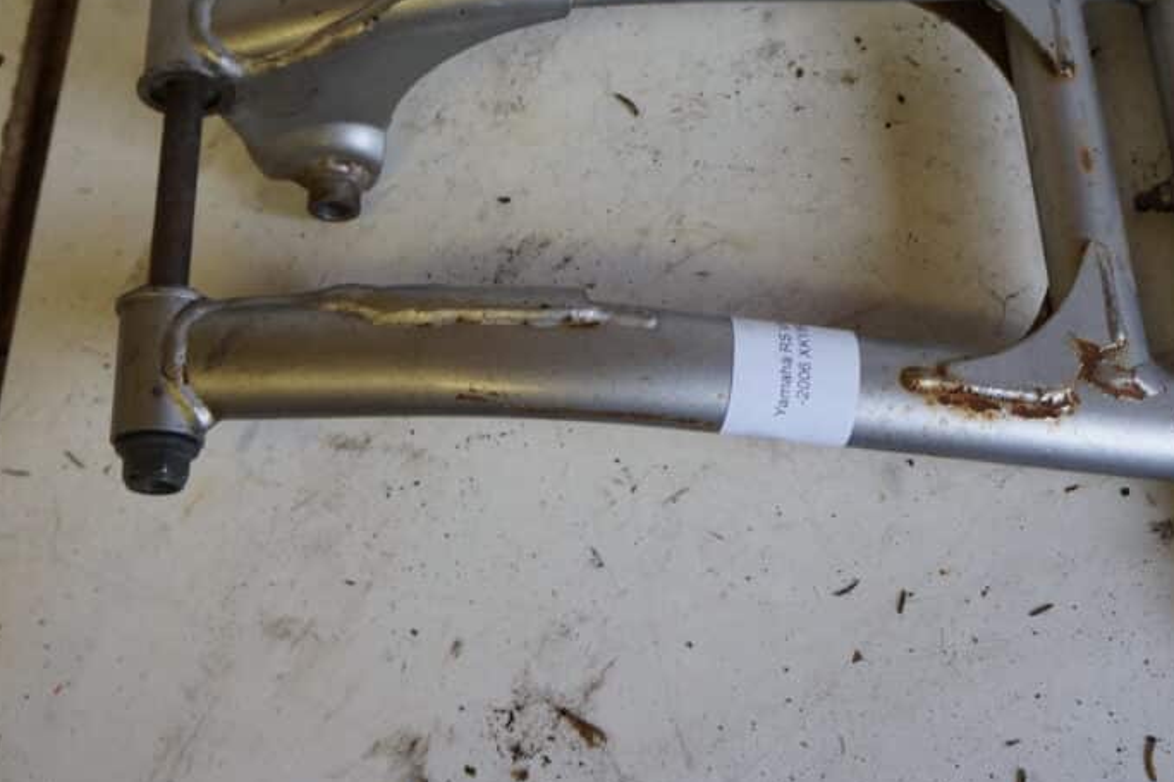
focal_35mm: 45
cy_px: 238
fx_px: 1467
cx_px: 648
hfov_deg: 43.6
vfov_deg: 29.6
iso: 500
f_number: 4
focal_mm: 20
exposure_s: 1/60
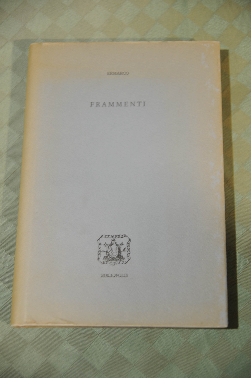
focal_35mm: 63
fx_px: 661
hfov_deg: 21.5
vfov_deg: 31.9
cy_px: 189
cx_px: 126
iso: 200
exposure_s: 1/8
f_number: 2.8
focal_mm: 42
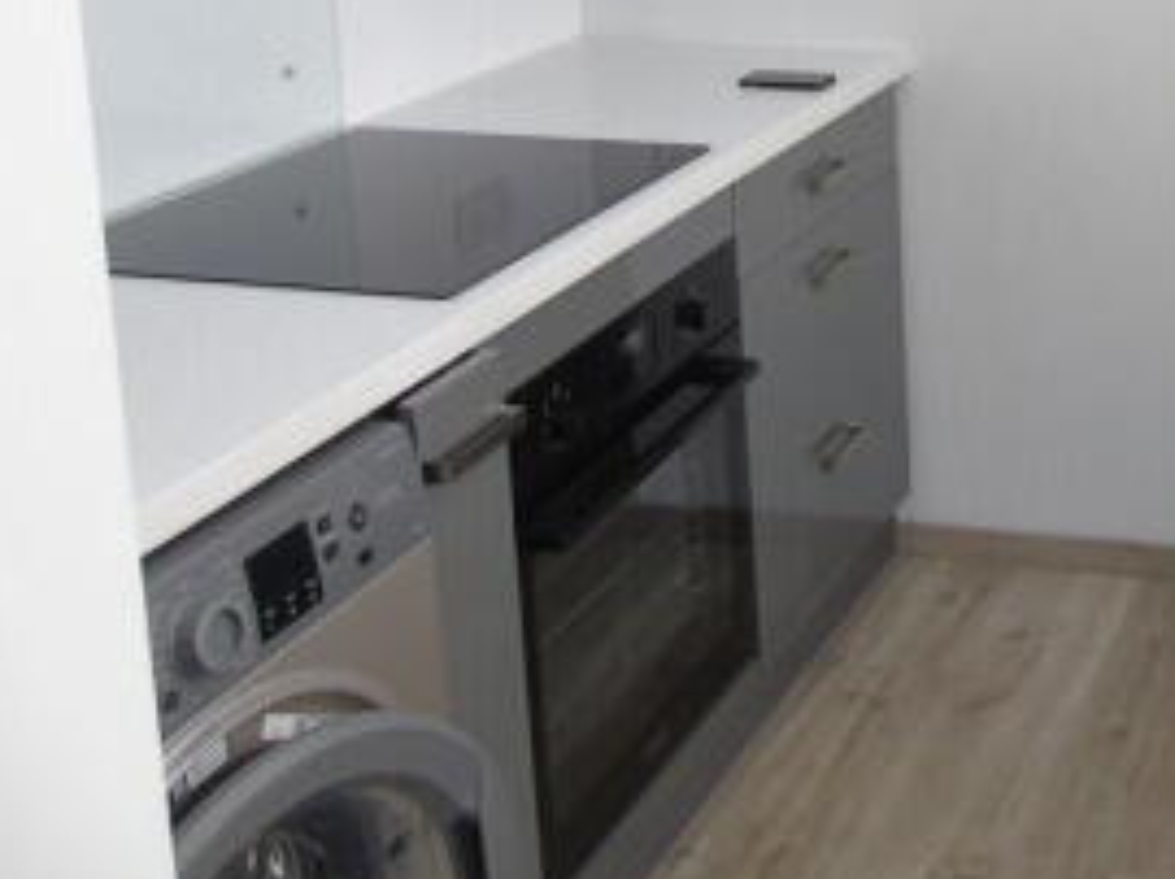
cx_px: 1247
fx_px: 1831
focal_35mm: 54
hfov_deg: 32.0
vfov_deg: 25.5
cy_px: -24
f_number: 3.4
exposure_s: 1/40
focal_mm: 4.4
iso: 80
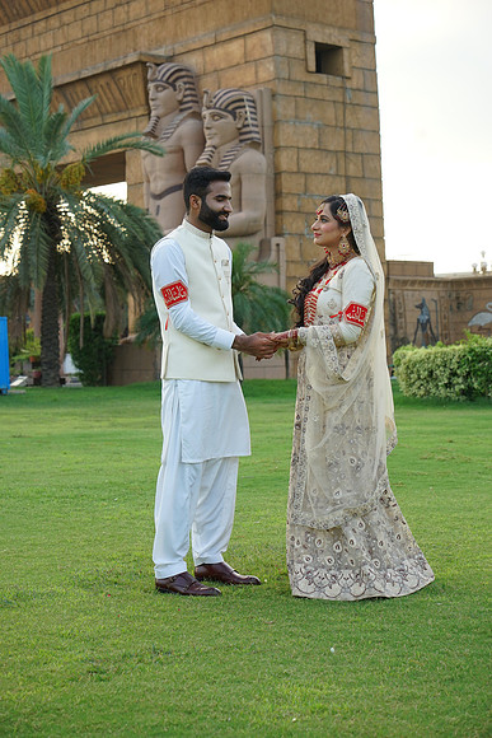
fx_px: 1332
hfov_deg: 20.9
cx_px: 246
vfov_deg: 31.0
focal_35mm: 65
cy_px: 369
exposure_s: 1/200
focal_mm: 65
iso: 320
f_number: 4
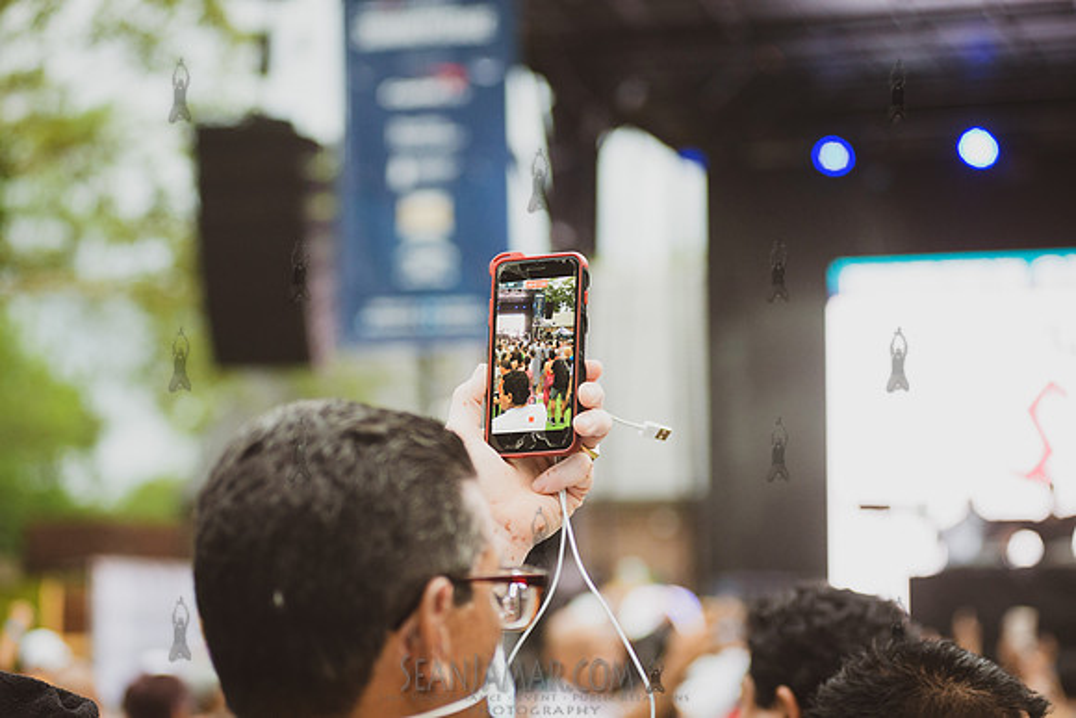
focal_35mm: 80
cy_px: 359
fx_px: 2392
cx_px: 538
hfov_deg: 25.4
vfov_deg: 17.1
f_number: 4
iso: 2000
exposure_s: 1/250
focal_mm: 80
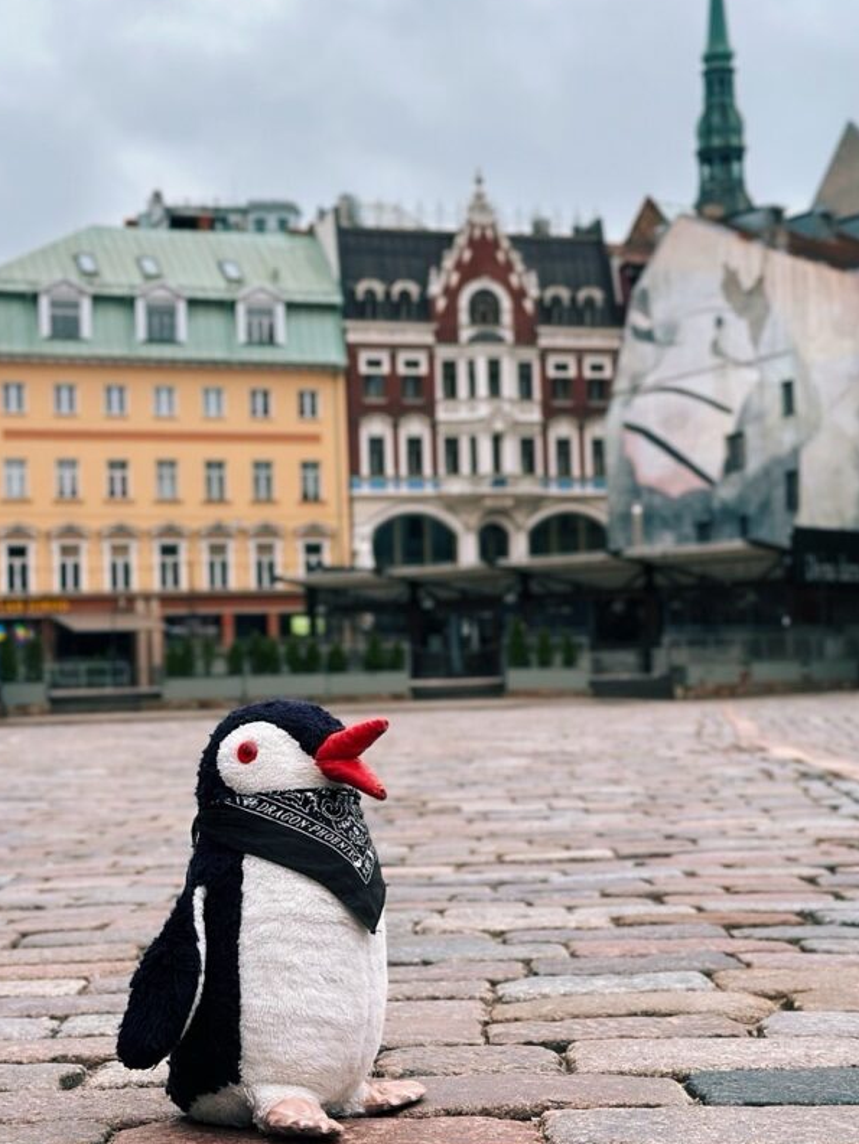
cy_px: 555
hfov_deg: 23.6
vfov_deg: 31.2
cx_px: 354
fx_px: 2051
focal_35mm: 62
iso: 80
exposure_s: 1/1199
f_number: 1.78
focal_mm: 6.86
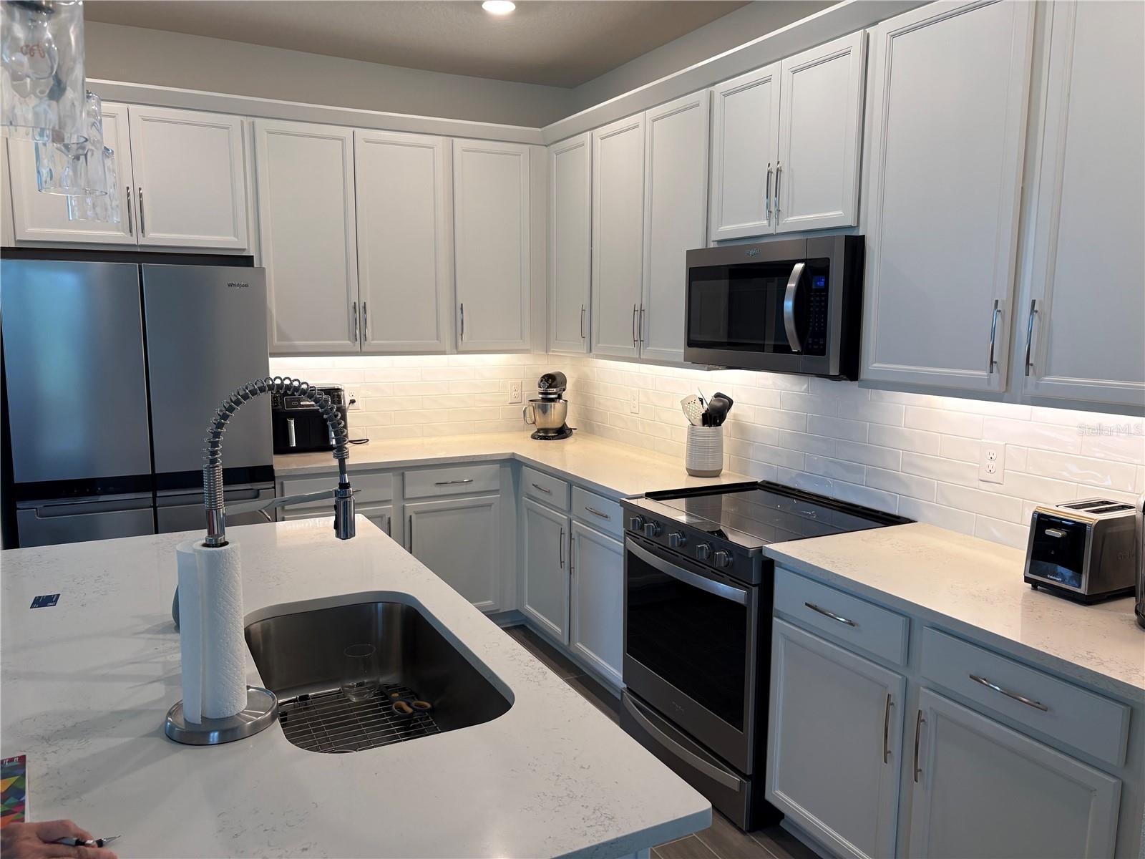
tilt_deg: -8.3
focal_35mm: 26
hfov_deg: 67.3
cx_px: 572
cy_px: 430
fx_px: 860
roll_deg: -0.1
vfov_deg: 53.1
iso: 80
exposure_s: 1/120
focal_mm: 5.96
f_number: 1.6
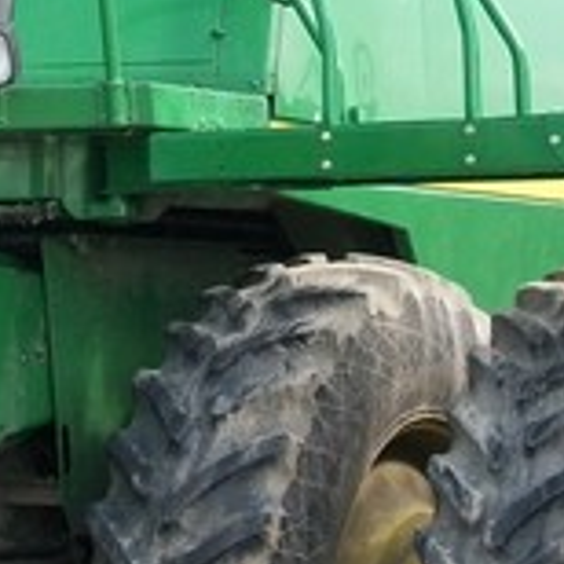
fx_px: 2304
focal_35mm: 125
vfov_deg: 13.9
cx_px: -132
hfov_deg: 13.5
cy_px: 117
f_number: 3.2
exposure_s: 1/320
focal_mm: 7.1
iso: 80
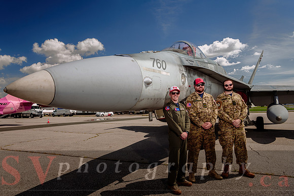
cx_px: 138
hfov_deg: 70.4
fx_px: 208
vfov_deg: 50.4
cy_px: 99
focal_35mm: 25
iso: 64
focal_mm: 24
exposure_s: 1/250
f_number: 8
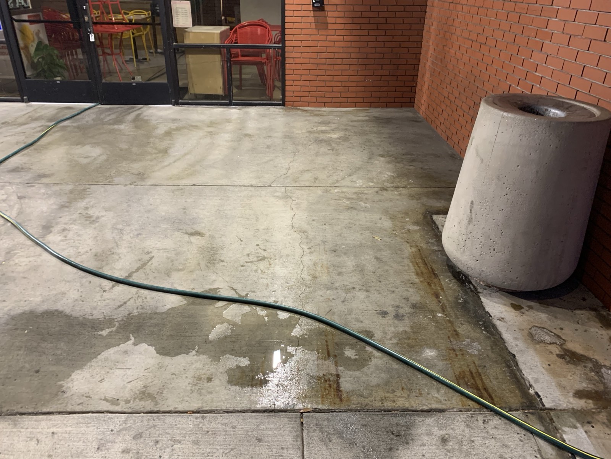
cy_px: 230
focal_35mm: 26
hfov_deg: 67.3
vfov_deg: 53.1
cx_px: 306
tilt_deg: -25.0
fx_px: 459
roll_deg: -0.3
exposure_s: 1/60
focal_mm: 4.25
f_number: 1.8
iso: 250
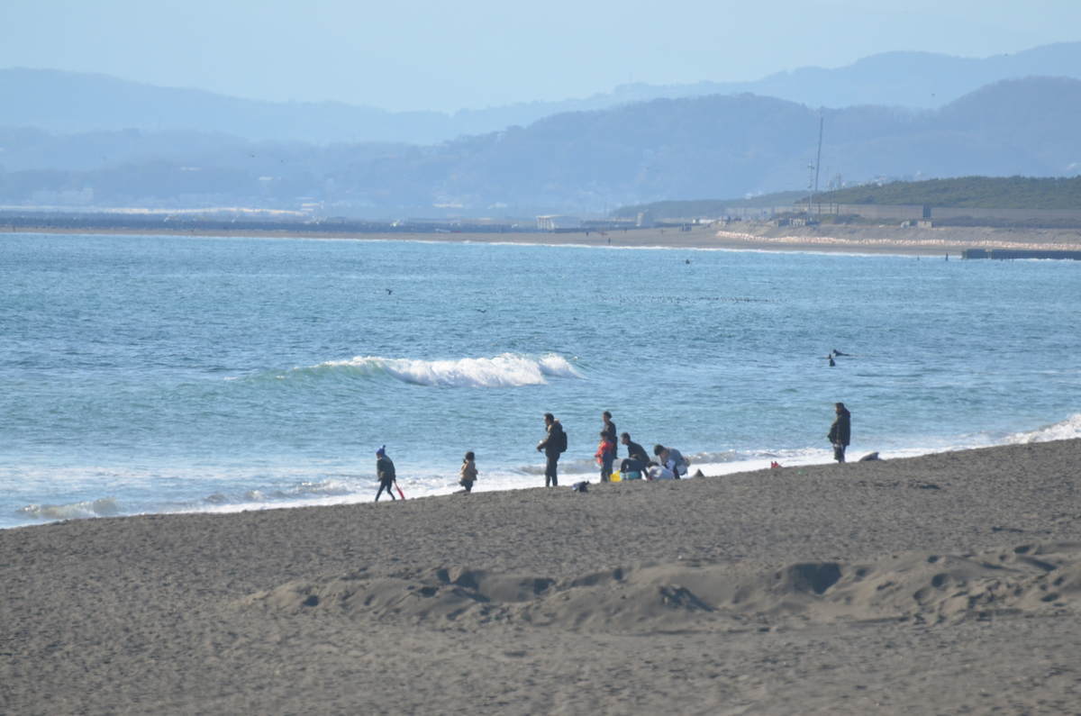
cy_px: 358
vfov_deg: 3.0
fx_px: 13486
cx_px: 540
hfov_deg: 4.6
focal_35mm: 450
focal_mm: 300
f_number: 6.3
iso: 400
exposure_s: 1/1600
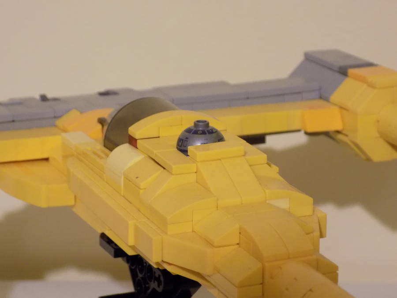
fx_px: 1353
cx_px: 198
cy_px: 149
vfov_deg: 12.6
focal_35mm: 118
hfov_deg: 16.7
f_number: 4.8
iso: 400
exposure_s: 1/4
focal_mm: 20.9
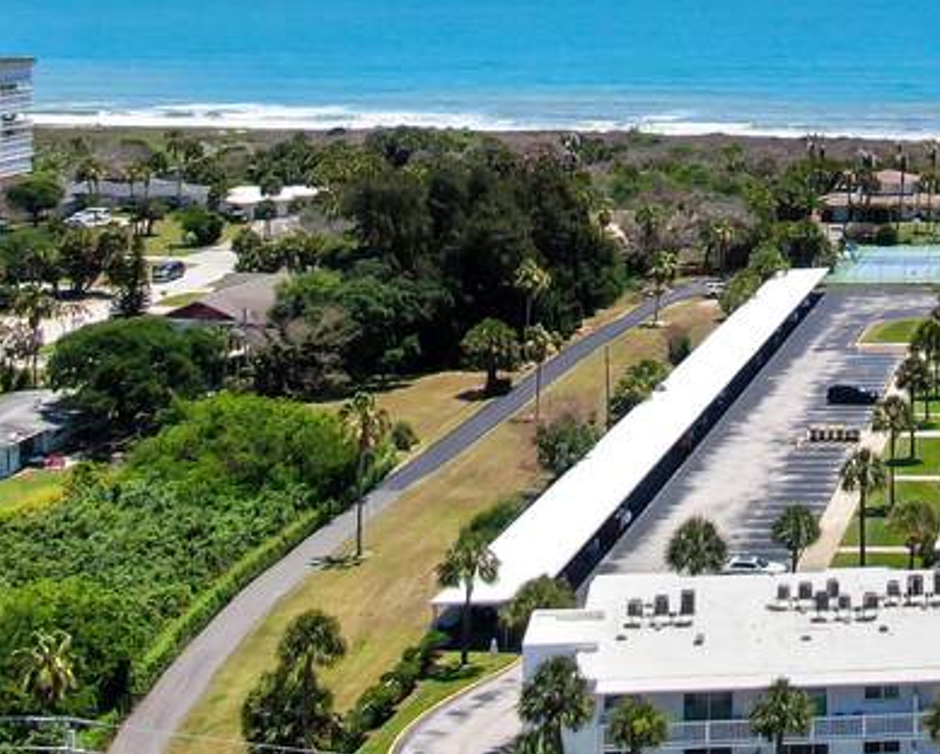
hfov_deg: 23.2
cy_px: -118
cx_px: 1039
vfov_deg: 19.0
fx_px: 2144
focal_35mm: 77
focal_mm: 4.39
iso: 100
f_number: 2.8
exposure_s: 1/1250
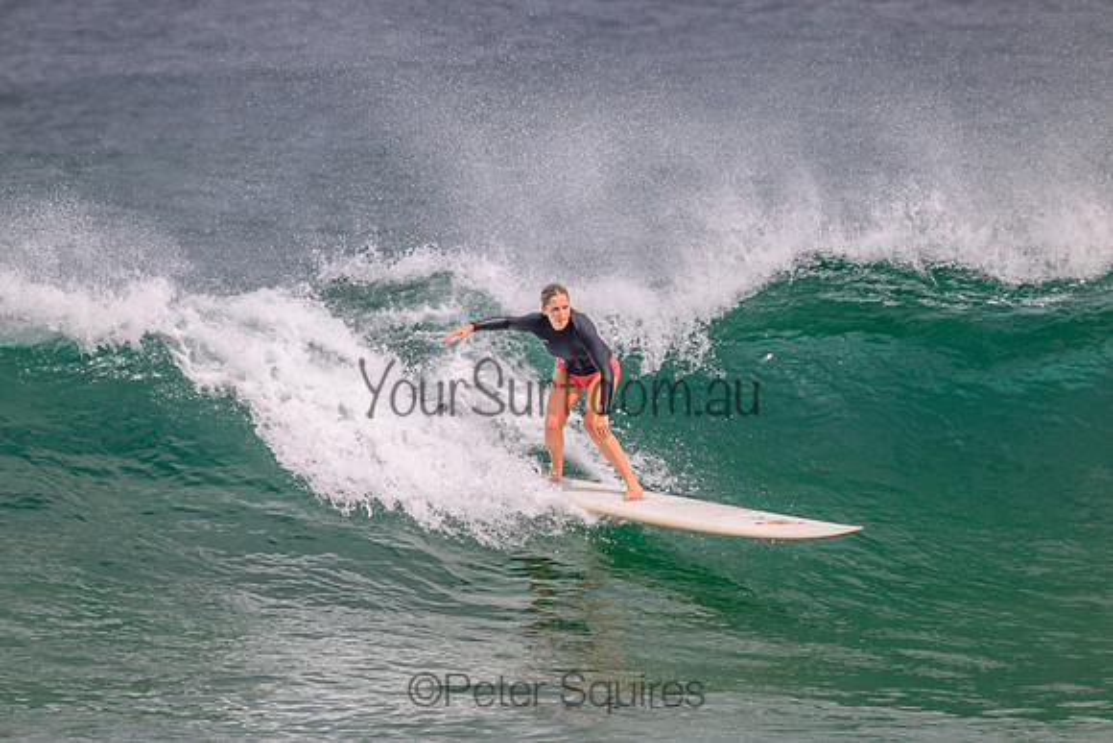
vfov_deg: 1.7
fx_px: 24738
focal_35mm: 800
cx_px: 556
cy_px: 372
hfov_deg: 2.6
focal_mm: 800
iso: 1000
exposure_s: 1/2000
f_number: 11
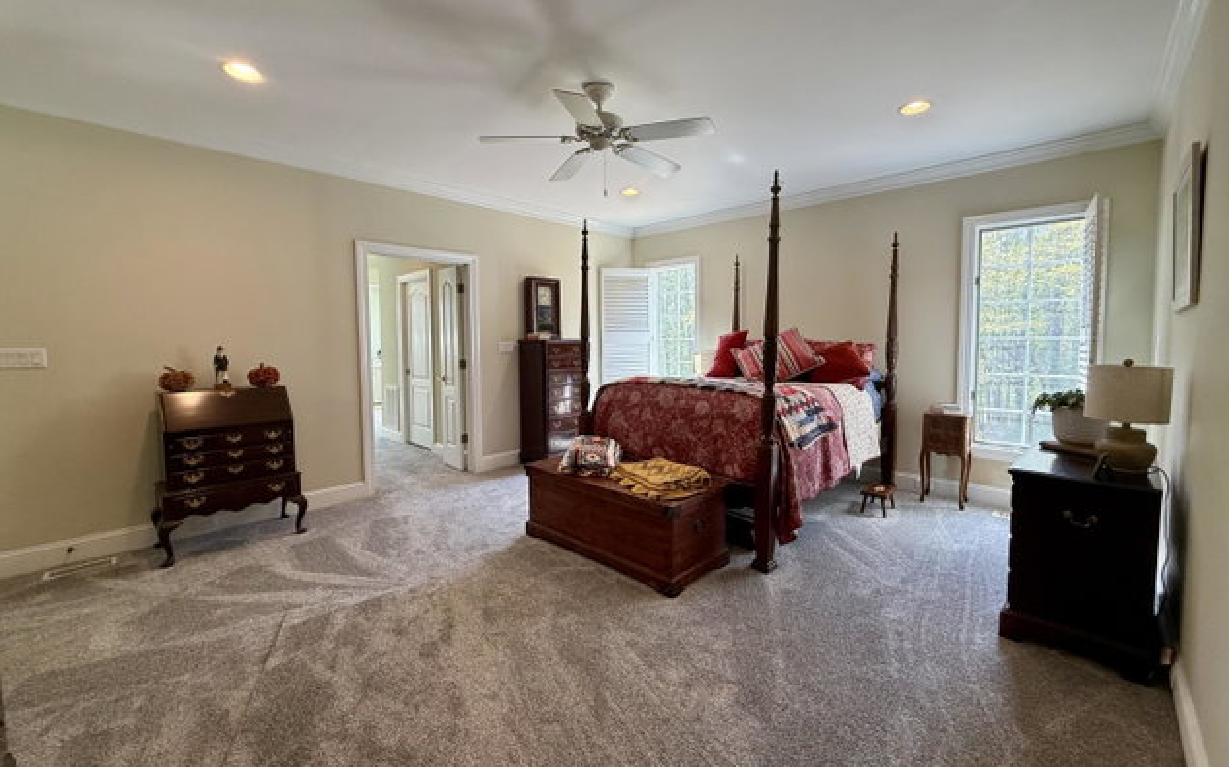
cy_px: 367
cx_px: 618
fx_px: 502
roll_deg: +0.1
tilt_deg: -2.8
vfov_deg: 74.7
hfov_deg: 101.5
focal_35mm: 15
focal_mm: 2.22
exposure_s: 1/120
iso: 125
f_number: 2.2
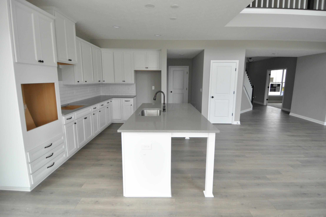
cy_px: 108
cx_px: 163
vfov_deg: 67.2
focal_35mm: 18
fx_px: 163
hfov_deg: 90.1
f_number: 4.5
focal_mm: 12
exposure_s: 1/25
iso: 1000
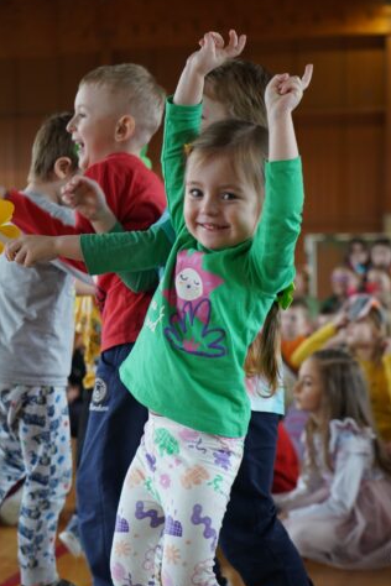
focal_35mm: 76
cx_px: 204
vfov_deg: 26.6
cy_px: 336
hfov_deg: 17.9
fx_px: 1238
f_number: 4
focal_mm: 60
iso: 1600
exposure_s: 1/160
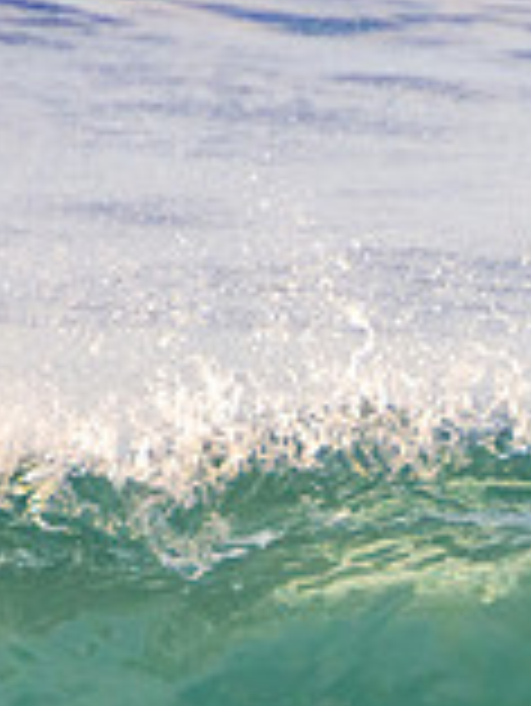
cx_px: 900
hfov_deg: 0.7
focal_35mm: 2201
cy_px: 807
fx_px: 44956
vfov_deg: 0.9
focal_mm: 400
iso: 560
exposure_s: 1/1250
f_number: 5.6
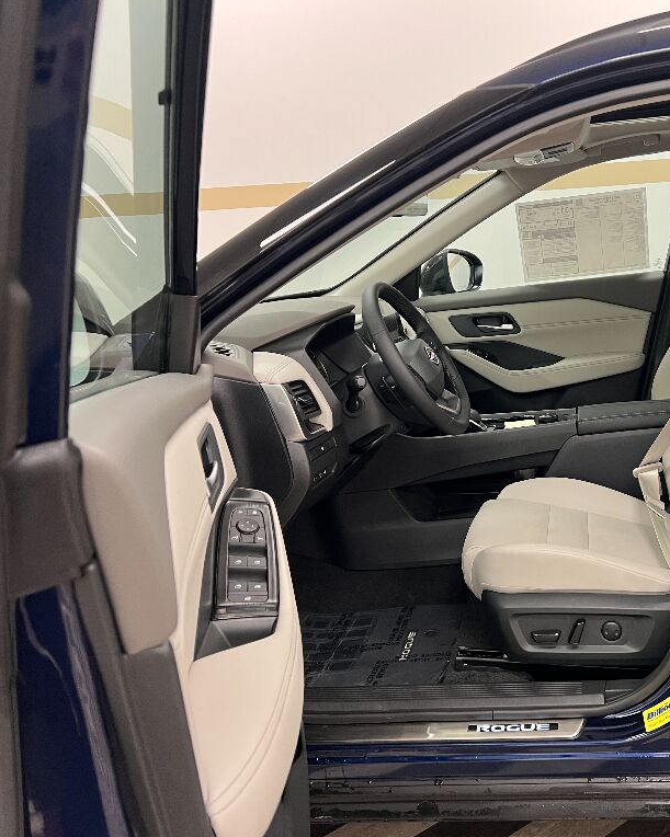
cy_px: 417
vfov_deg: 52.8
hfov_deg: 41.9
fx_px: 843
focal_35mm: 34
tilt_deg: -9.9
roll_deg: +4.6
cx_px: 510
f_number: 1.5
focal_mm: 5.7
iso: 160
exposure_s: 1/60
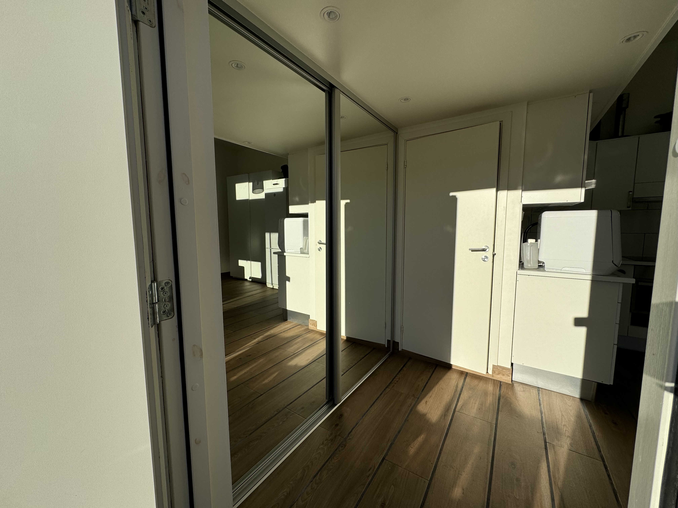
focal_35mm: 14
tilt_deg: -4.7
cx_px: 339
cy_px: 254
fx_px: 274
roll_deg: -0.6
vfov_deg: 85.7
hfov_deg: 102.1
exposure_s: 1/2874
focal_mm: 2.22
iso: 50
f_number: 2.2
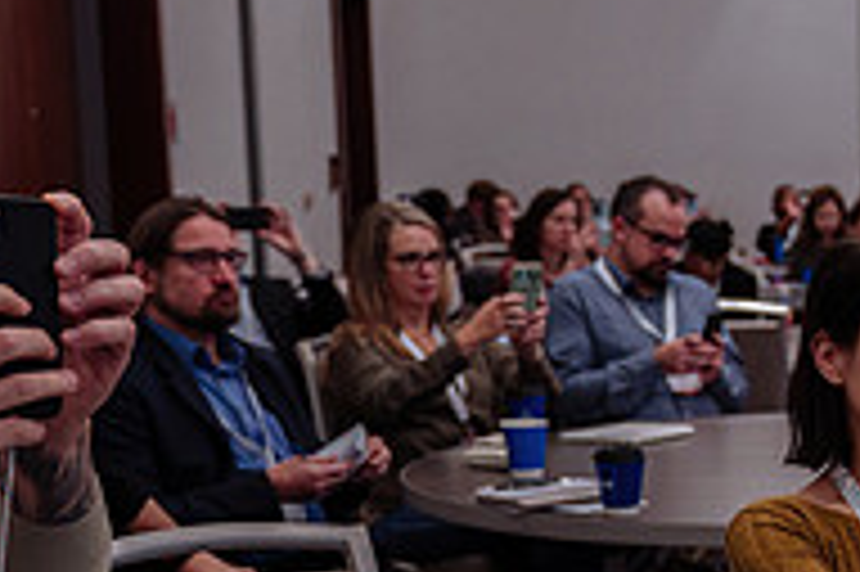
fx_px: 2339
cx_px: 1060
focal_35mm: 98
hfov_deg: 19.5
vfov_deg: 13.7
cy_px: 569
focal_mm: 28
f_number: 2.8
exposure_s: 1/160
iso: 1000
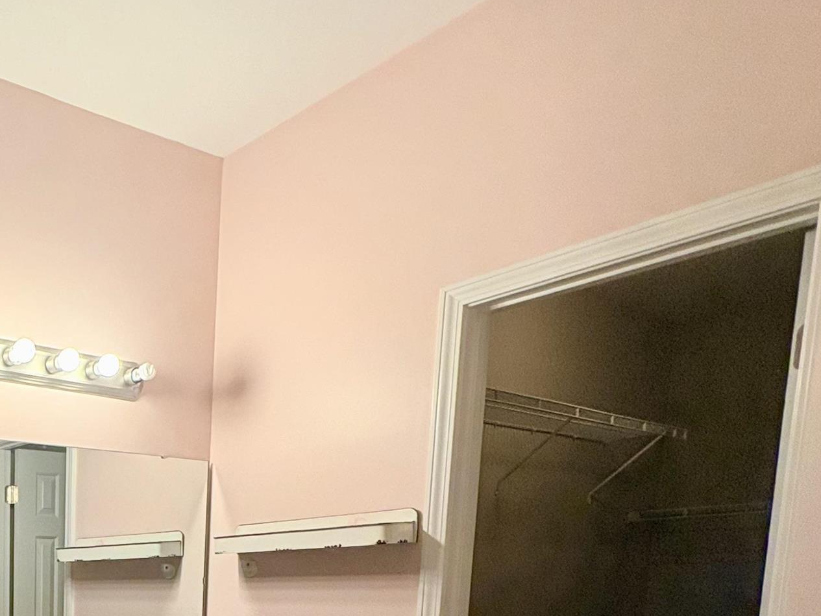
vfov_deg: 35.3
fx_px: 806
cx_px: -67
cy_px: 690
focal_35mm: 34
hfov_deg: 43.0
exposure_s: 1/120
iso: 250
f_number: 2.2
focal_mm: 2.22
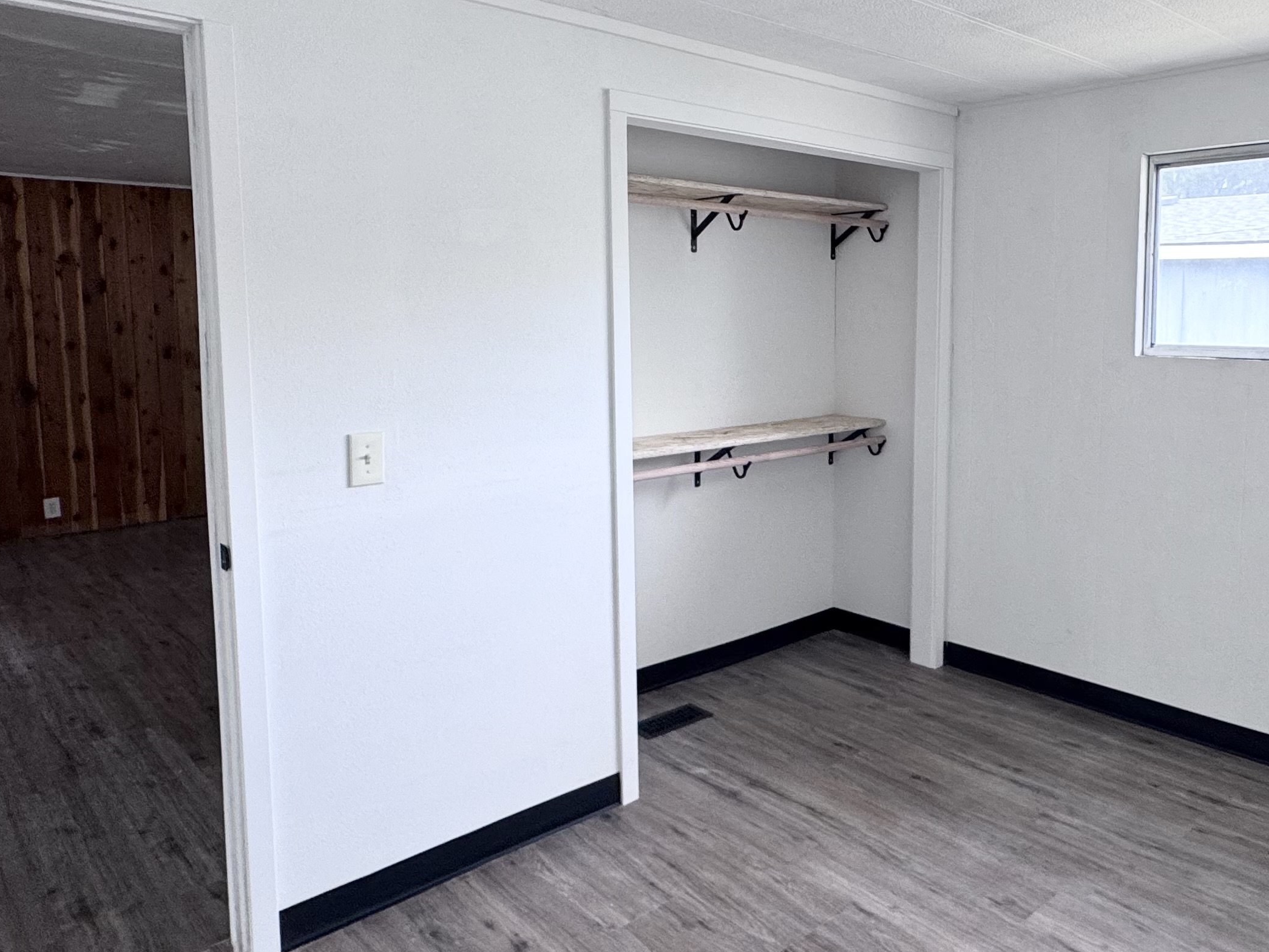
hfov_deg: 64.3
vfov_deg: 51.1
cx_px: 802
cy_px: 393
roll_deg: -0.9
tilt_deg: -5.2
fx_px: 990
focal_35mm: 27
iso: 125
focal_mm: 2.22
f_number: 2.2
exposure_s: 1/120
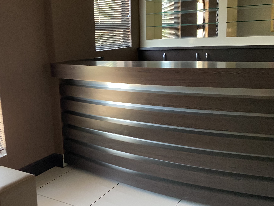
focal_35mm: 40
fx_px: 317
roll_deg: +1.1
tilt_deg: -9.2
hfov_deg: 46.5
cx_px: 109
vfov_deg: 35.9
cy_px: 96
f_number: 1.8
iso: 250
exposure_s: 1/60
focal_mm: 4.25
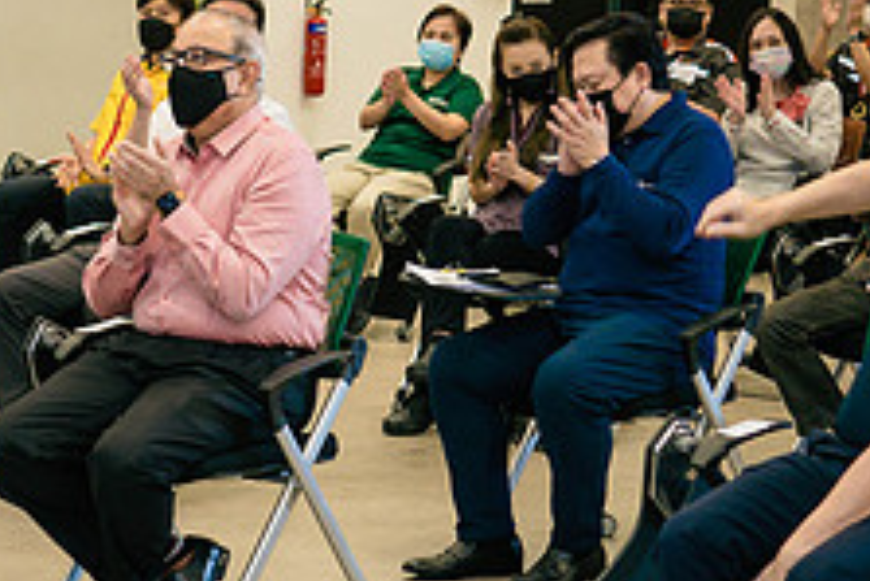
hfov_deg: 14.8
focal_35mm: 138
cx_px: 265
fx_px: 3337
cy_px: 248
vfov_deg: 10.0
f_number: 2
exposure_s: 1/125
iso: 320
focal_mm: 25
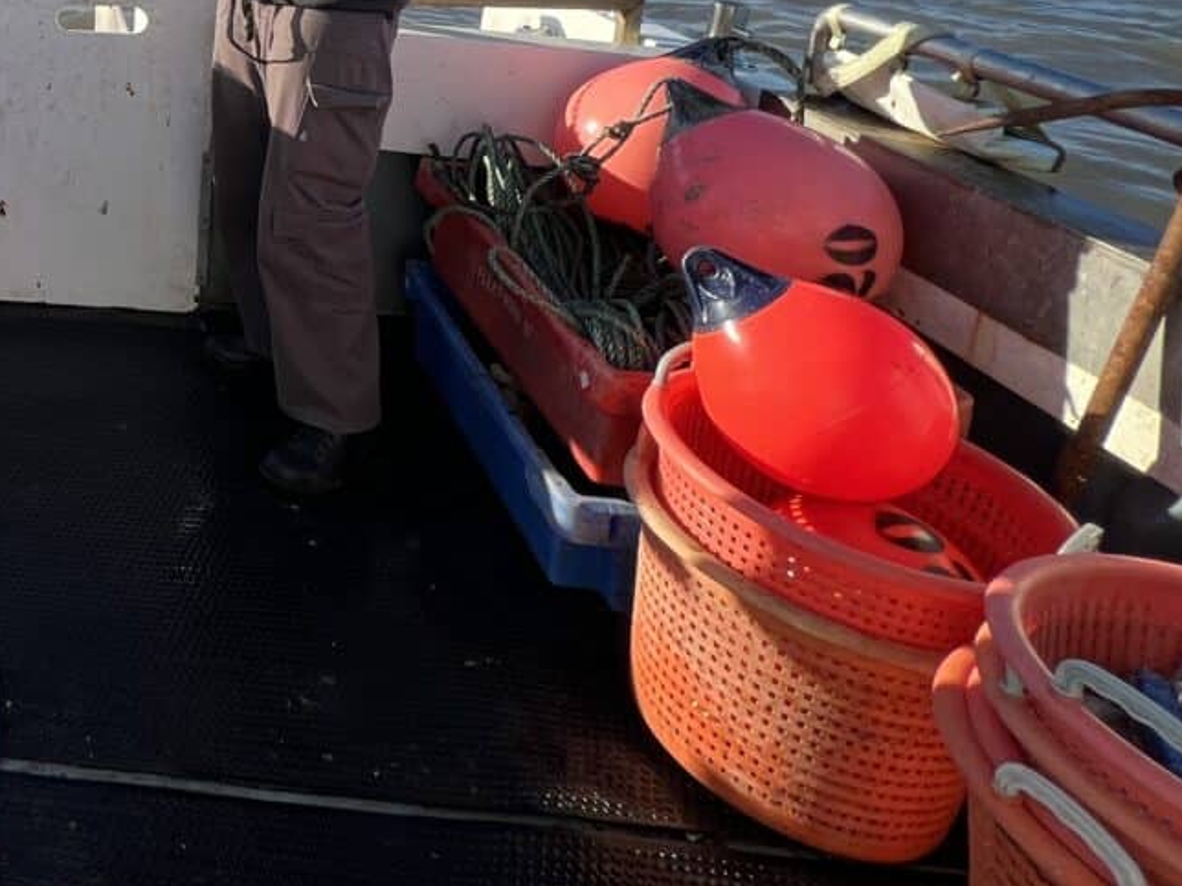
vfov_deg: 38.5
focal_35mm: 31
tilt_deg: -13.9
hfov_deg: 43.9
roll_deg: +0.2
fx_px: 1059
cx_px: -138
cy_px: -64
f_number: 1.8
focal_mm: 1.57
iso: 32
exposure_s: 1/889
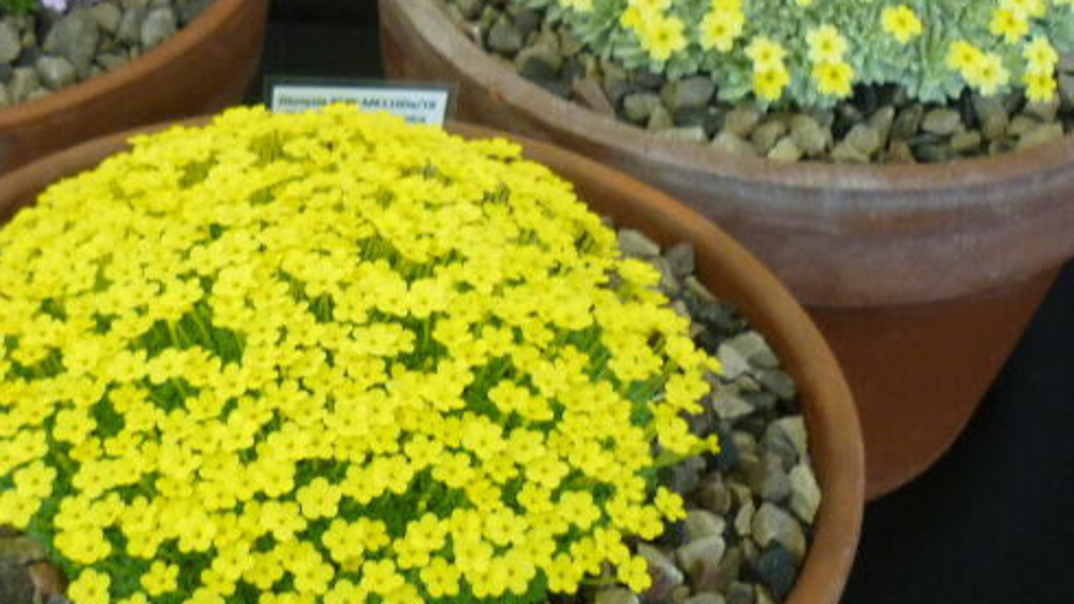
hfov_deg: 28.1
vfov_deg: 16.1
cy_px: 339
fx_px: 2136
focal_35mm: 75
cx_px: 376
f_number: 2.8
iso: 160
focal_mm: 5.5
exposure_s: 1/30
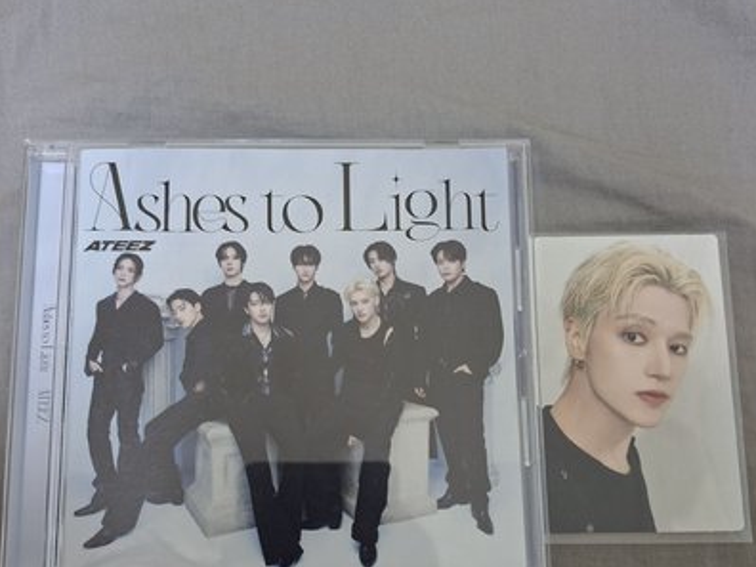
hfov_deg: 58.4
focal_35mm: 31
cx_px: 380
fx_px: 677
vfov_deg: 44.8
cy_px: 377
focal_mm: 5.54
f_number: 1.8
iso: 400
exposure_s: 1/24
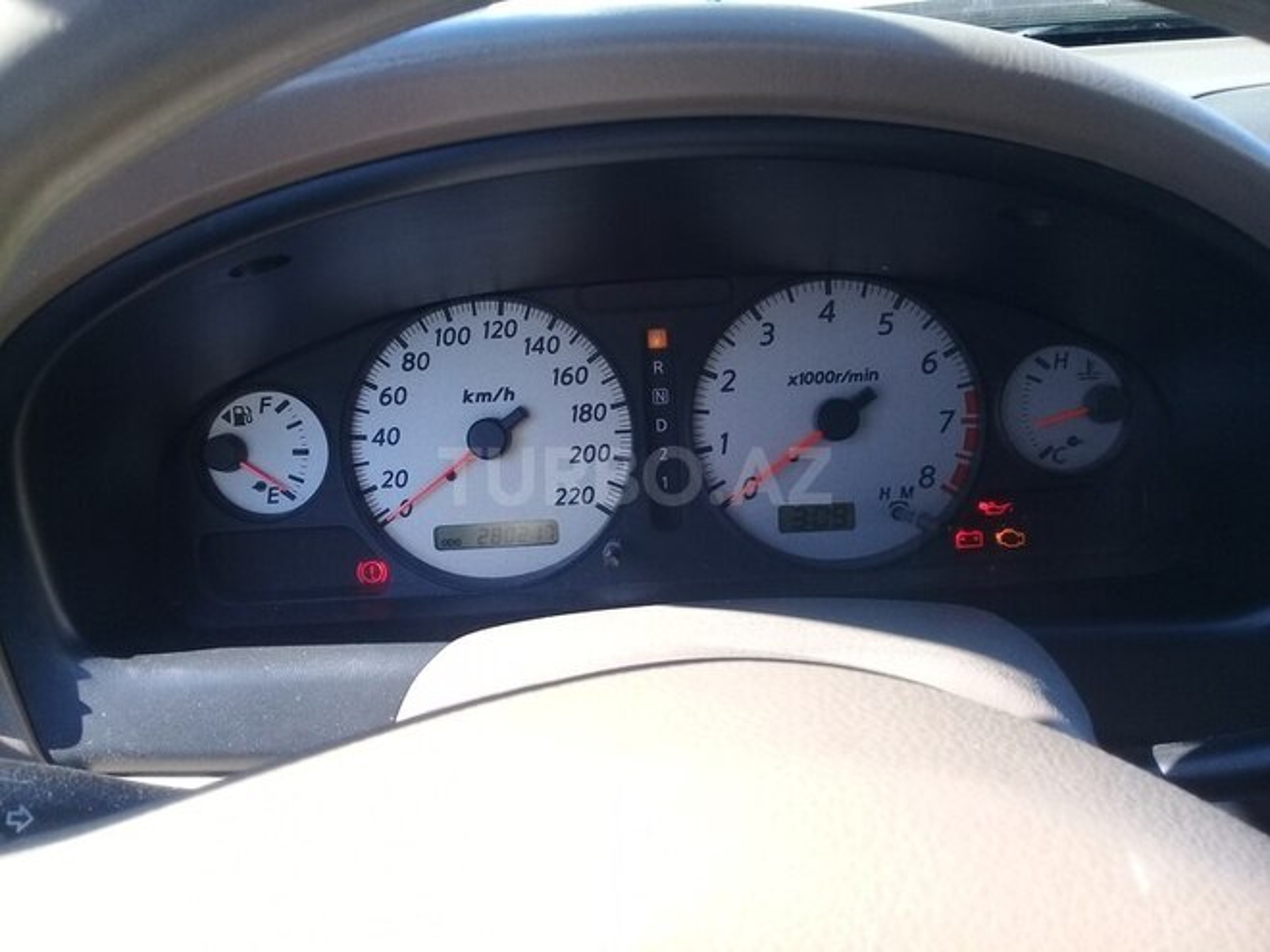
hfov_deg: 58.4
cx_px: 635
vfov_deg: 45.4
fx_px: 1137
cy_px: 476
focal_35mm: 31
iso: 50
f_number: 2.2
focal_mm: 3.3
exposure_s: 1/150
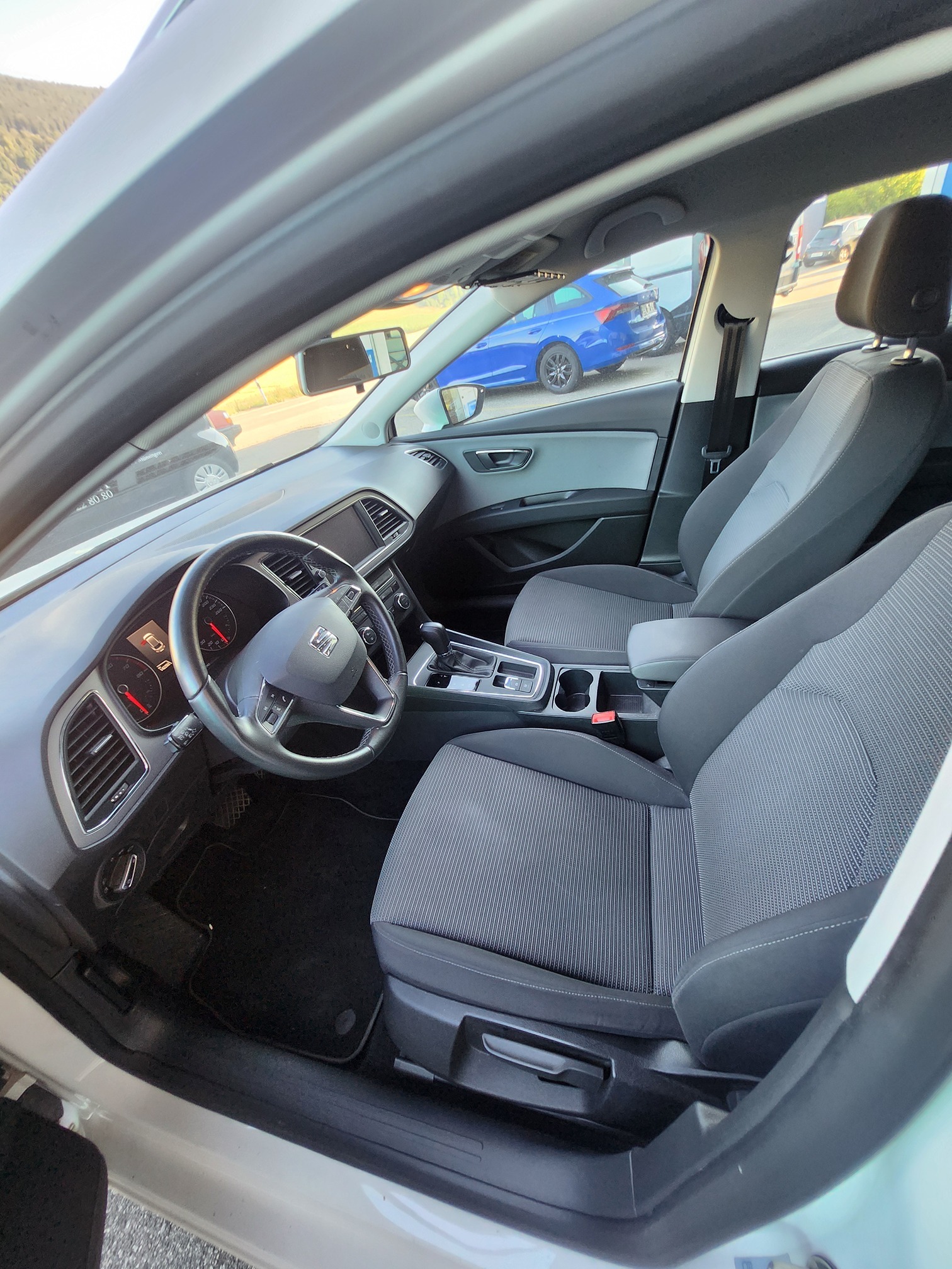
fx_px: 477
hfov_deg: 89.9
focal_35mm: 13
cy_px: 634
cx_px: 476
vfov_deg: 106.2
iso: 160
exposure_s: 1/50
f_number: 2.2
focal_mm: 1.74
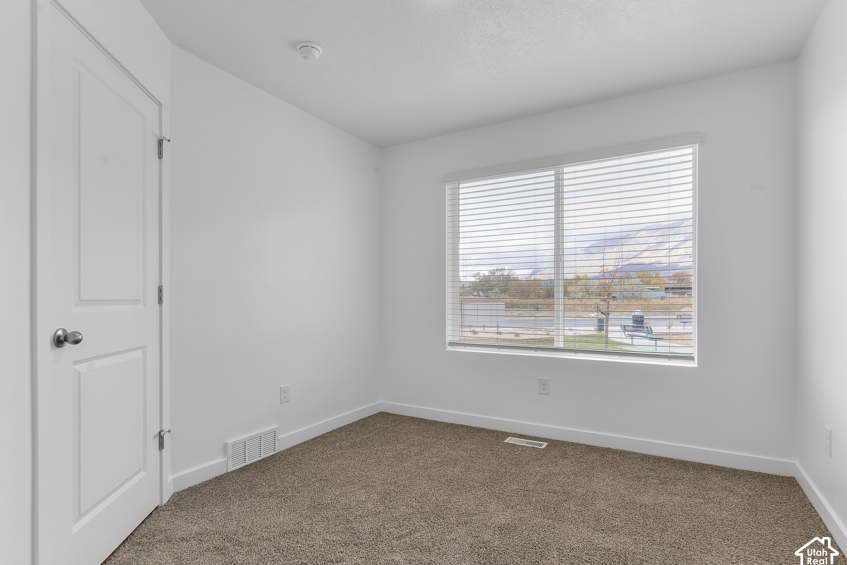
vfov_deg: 67.4
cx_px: 404
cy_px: 290
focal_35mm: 18
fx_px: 424
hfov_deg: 89.9
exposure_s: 1/8
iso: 320
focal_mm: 17
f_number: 8
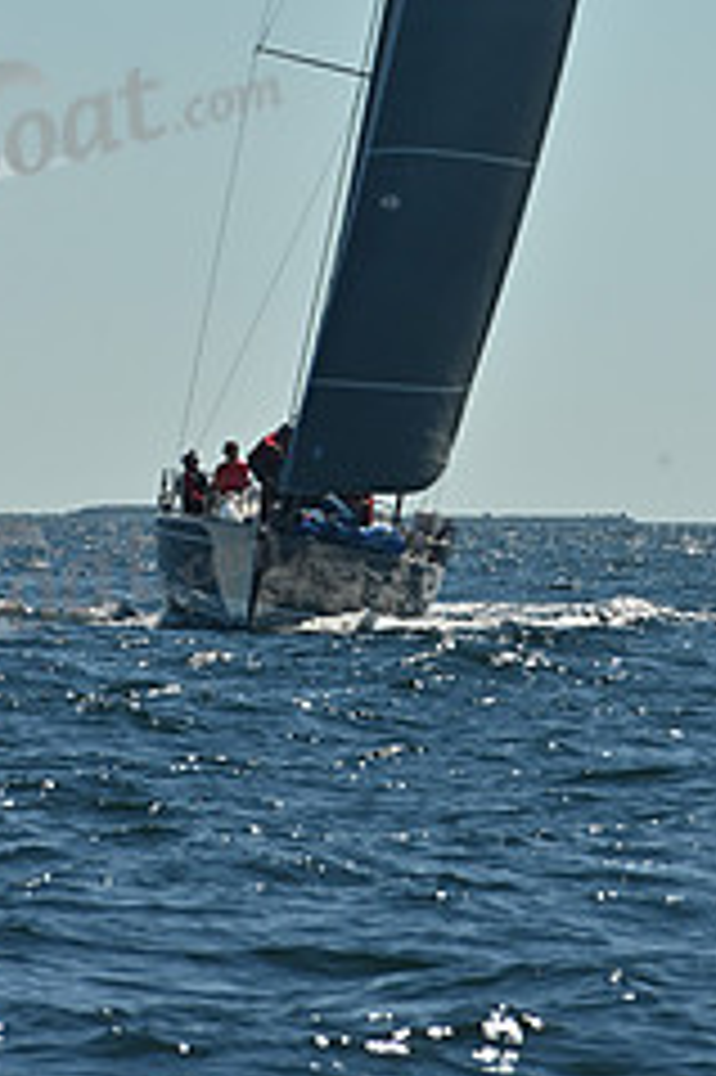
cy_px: -140
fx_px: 14519
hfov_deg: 2.8
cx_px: 516
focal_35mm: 486
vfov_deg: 4.2
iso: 250
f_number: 14
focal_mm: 200
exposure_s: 1/1000
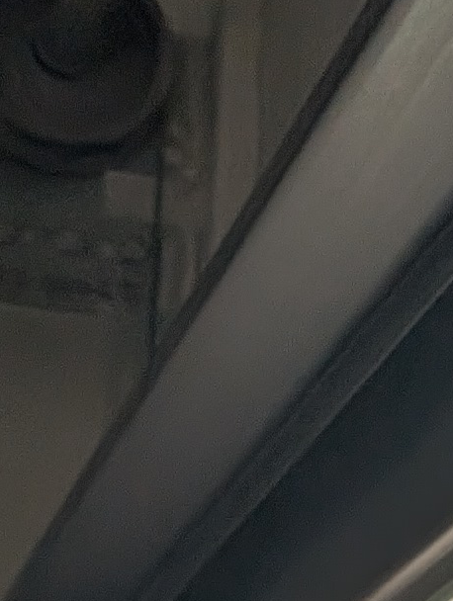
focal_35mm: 161
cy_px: 788
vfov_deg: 11.9
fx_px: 2801
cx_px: 758
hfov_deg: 8.9
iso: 20
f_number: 1.68
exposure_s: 1/4065
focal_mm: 6.9
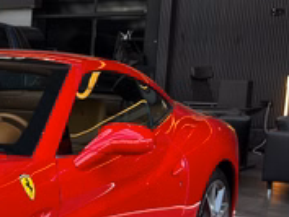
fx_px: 785
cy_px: 207
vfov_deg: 15.5
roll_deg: -1.5
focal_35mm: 94
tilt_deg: -10.3
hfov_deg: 18.8
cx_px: -124
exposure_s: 1/100
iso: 50
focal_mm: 5.7
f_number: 1.5
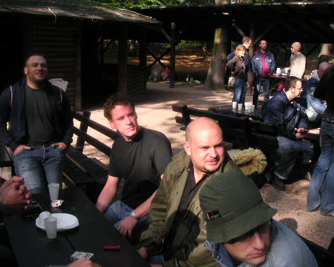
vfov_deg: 36.5
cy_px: 130
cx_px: 173
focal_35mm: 41
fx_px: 405
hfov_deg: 44.8
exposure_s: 1/125
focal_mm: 6
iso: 50
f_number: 2.8
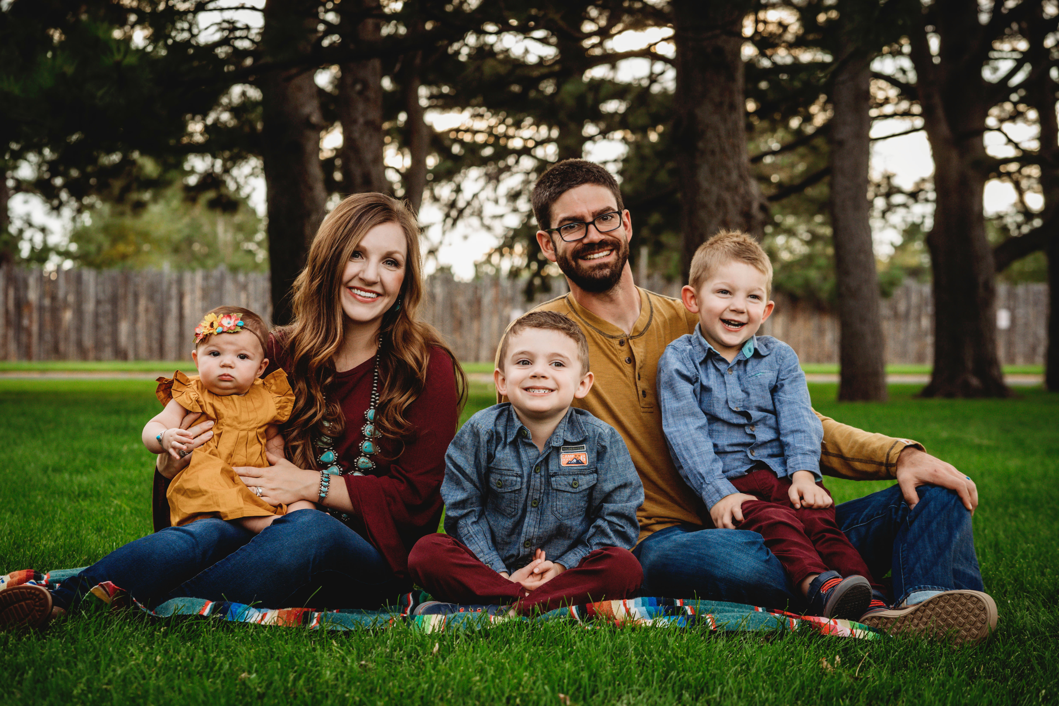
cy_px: 353
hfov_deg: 23.9
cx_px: 530
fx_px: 2500
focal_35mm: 85
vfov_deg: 16.1
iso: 1000
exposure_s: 1/400
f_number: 5.6
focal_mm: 85
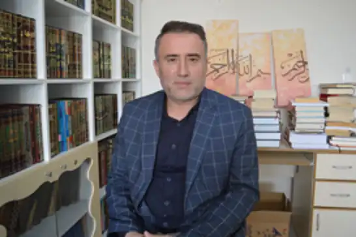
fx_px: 297
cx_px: 178
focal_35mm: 30
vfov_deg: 43.6
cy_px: 118
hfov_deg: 61.9
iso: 400
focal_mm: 20
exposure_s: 1/50
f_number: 3.5
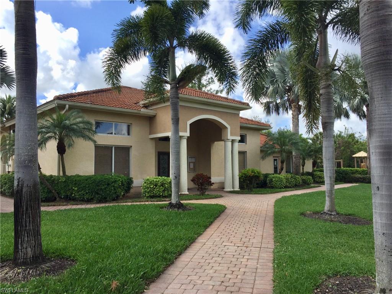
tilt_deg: +3.0
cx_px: 196
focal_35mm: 29
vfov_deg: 48.2
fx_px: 328
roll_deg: -0.6
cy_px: 147
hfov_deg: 61.7
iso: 32
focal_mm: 4.15
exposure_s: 1/1199
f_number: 2.2
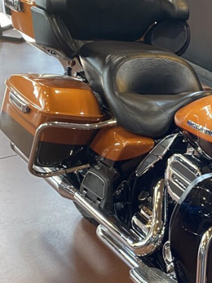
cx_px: 240
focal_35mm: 80
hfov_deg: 17.7
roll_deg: -1.0
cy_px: 192
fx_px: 654
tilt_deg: -25.9
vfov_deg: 24.3
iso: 100
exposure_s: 1/60
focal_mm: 4.25
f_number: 1.8
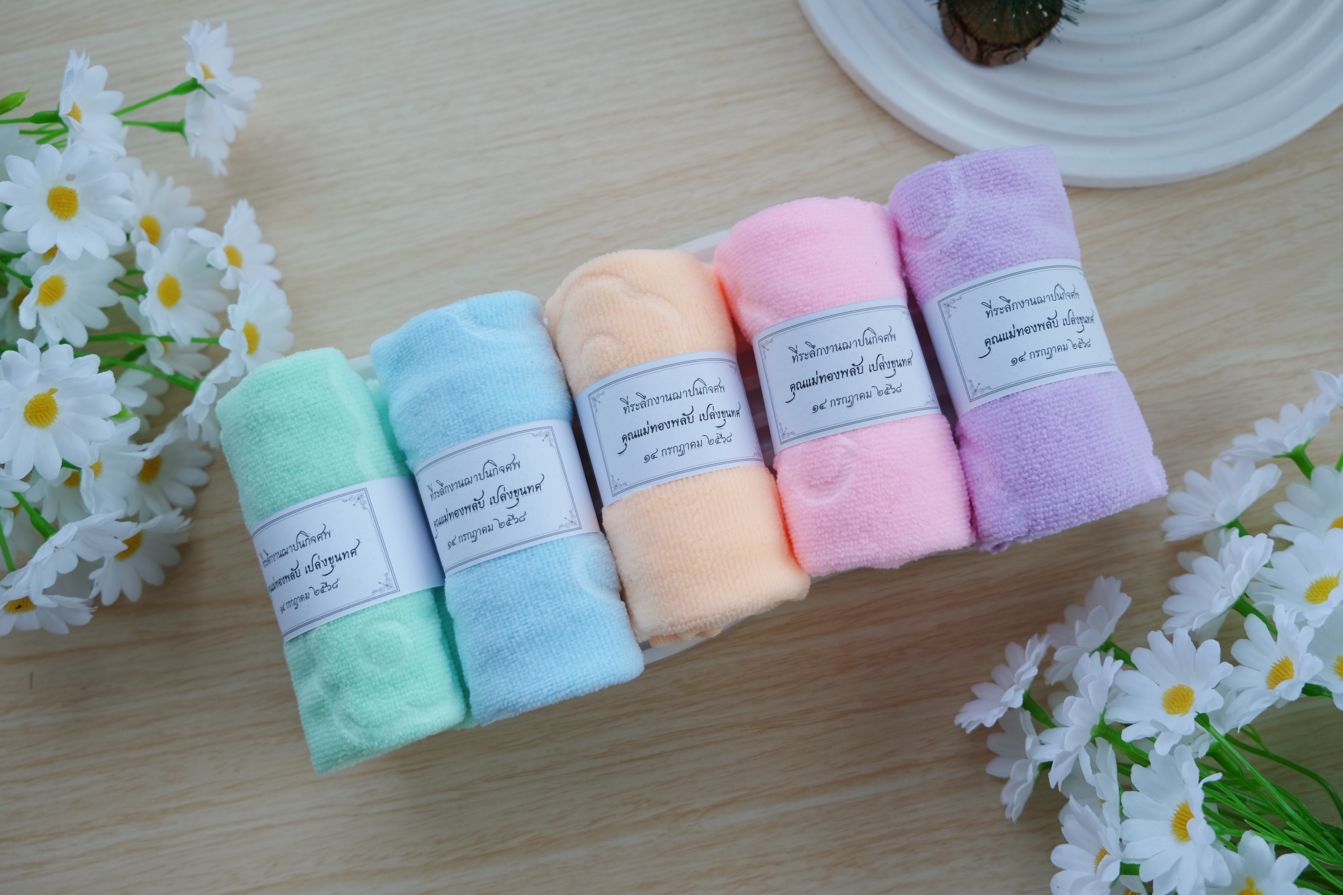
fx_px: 1044
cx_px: 676
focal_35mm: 28
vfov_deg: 46.4
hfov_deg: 65.5
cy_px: 441
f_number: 2.8
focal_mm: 18
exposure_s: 1/100
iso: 200
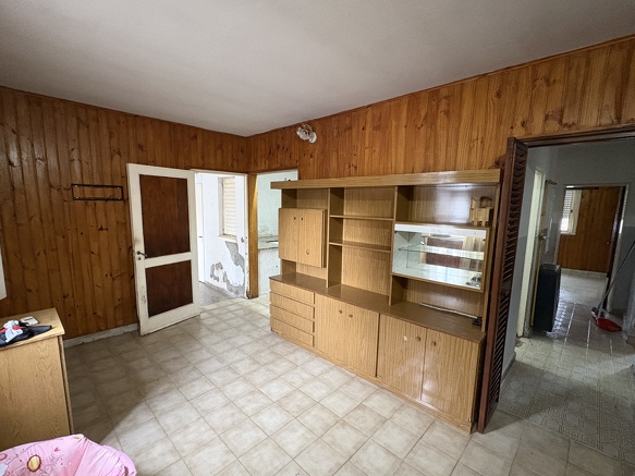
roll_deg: -0.5
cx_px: 310
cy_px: 243
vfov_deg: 78.1
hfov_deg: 94.5
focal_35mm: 16
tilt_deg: -8.0
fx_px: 293
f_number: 2.2
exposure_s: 1/50
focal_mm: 2.22
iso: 800
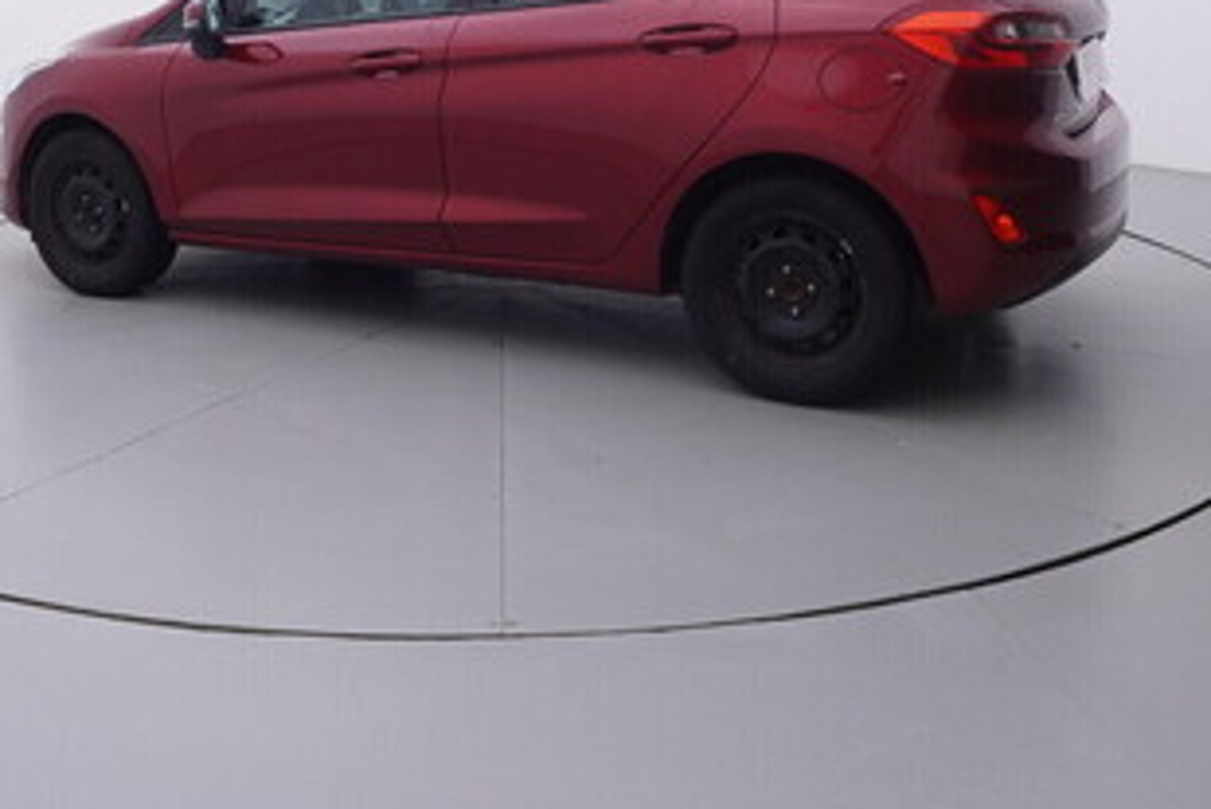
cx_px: 502
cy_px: 100
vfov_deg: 32.1
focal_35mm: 40
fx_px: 1342
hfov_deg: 48.3
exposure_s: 1/80
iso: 200
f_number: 5
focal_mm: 15
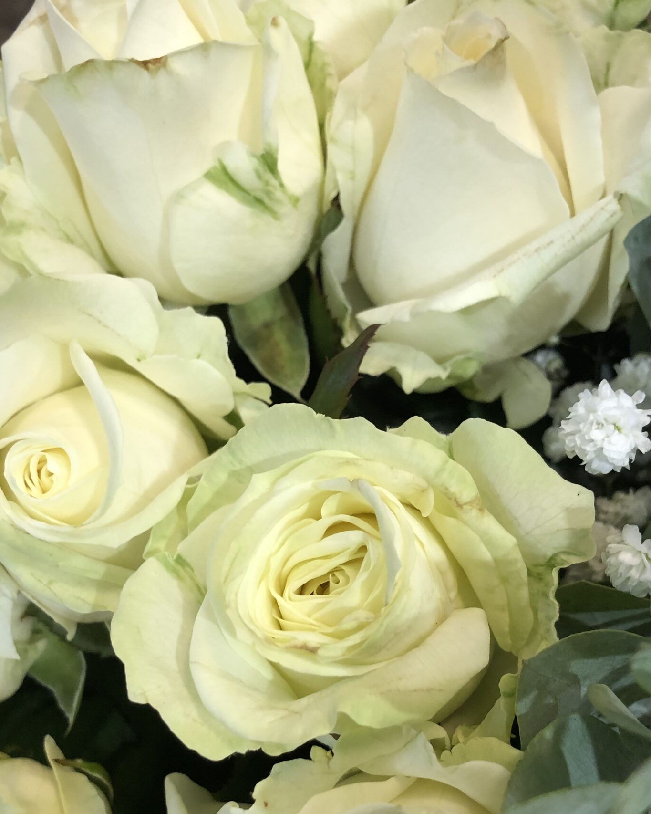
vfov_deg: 44.0
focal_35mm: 41
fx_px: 987
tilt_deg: -59.9
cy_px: 558
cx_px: 327
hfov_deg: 36.5
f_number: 1.8
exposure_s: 1/25
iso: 40
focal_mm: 3.99
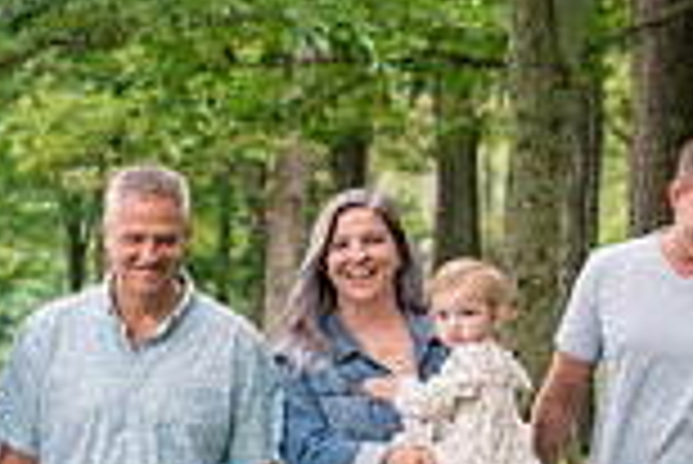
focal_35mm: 276
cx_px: 16
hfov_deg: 7.4
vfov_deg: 5.0
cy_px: 315
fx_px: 5318
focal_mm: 70
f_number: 4.5
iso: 1000
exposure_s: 1/250
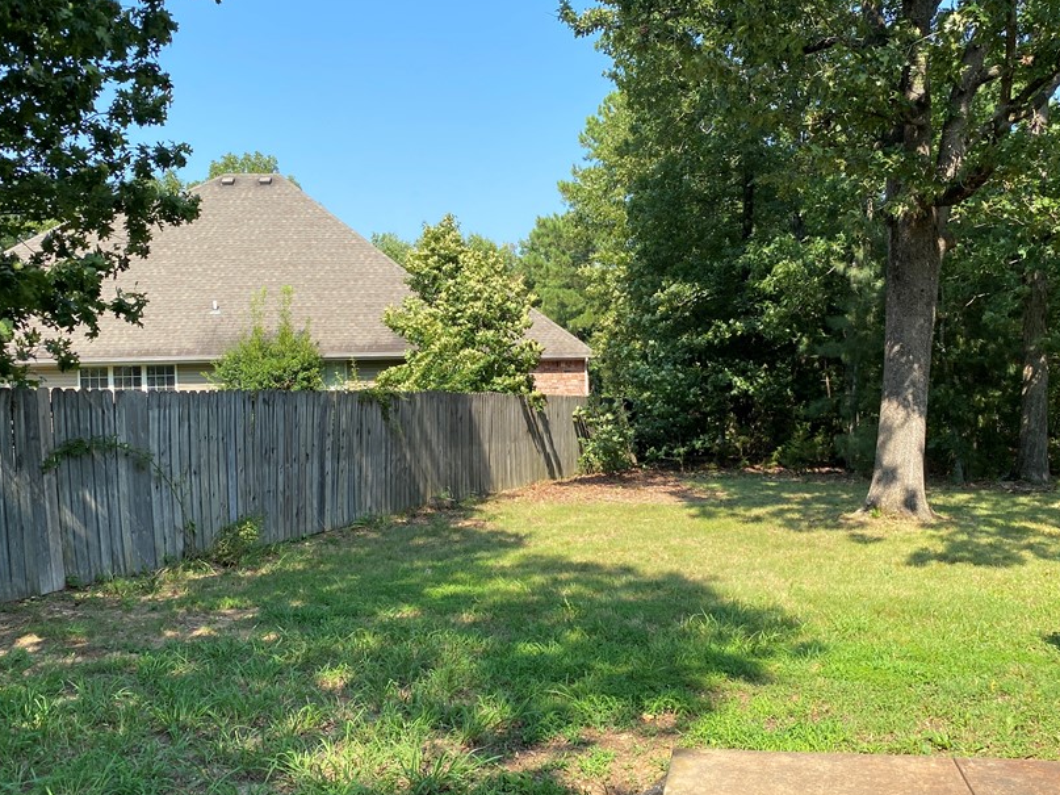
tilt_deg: -2.6
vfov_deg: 42.9
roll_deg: +1.5
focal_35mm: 33
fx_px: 1010
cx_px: 553
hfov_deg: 55.3
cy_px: 411
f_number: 1.8
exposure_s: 1/1043
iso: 32
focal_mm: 4.25
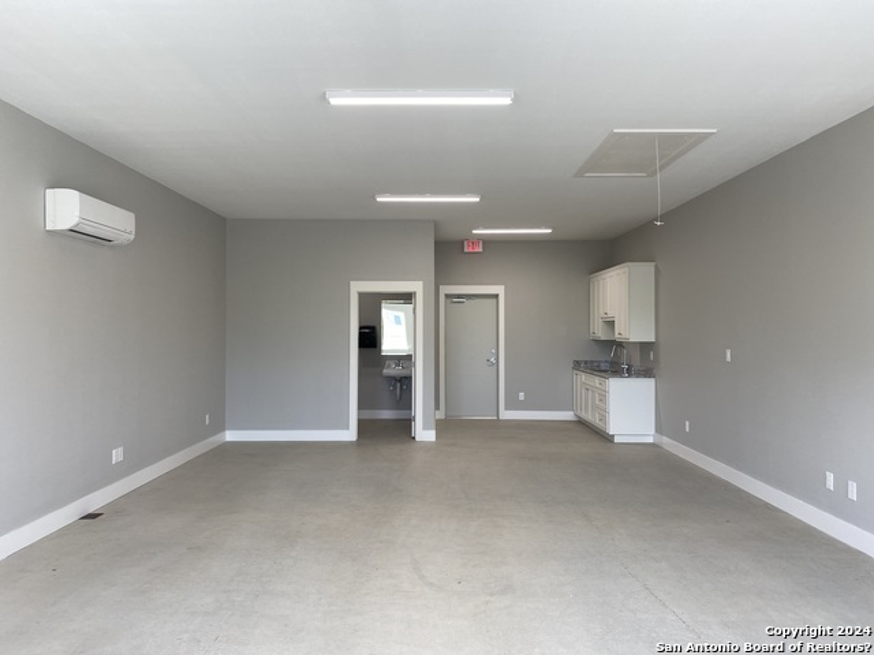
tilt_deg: -0.8
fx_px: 656
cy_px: 328
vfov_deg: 53.1
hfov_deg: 67.3
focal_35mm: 26
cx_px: 437
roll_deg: -1.1
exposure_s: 1/120
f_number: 1.8
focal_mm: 4.25
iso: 50
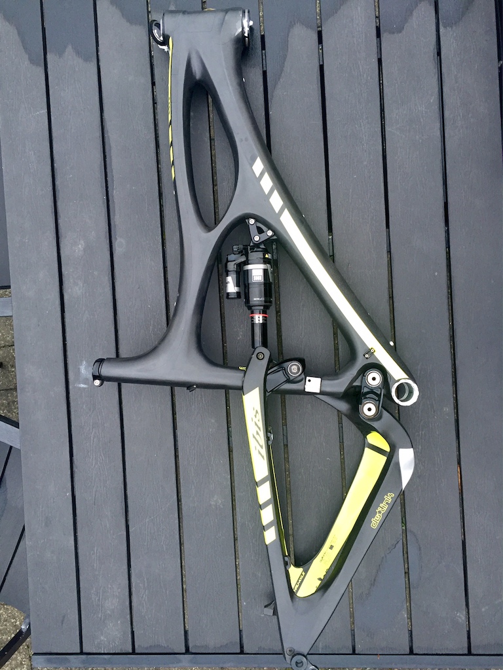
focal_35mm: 29
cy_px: 335
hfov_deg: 48.2
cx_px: 252
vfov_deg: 61.7
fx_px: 562
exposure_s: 1/33
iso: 160
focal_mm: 4.15
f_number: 2.2
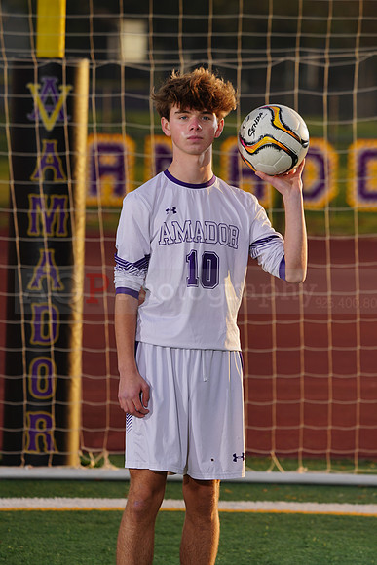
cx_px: 188
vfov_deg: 7.5
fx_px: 4301
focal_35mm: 274
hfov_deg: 5.0
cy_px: 282
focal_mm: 274
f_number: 8
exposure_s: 1/200
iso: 100
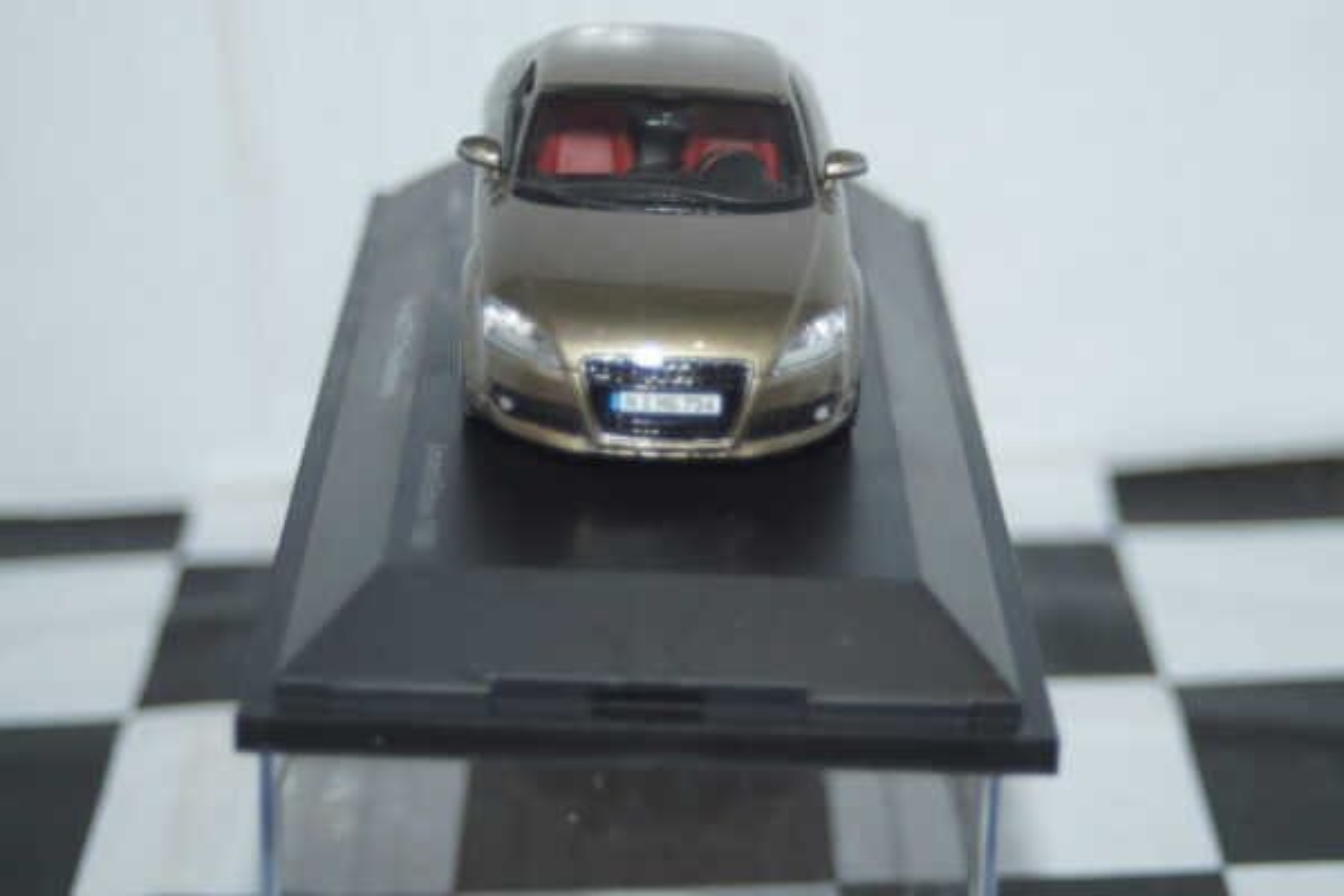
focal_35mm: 82
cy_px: 448
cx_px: 672
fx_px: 3080
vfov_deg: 16.6
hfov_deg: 24.6
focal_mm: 55
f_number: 5
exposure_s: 1/80
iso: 250
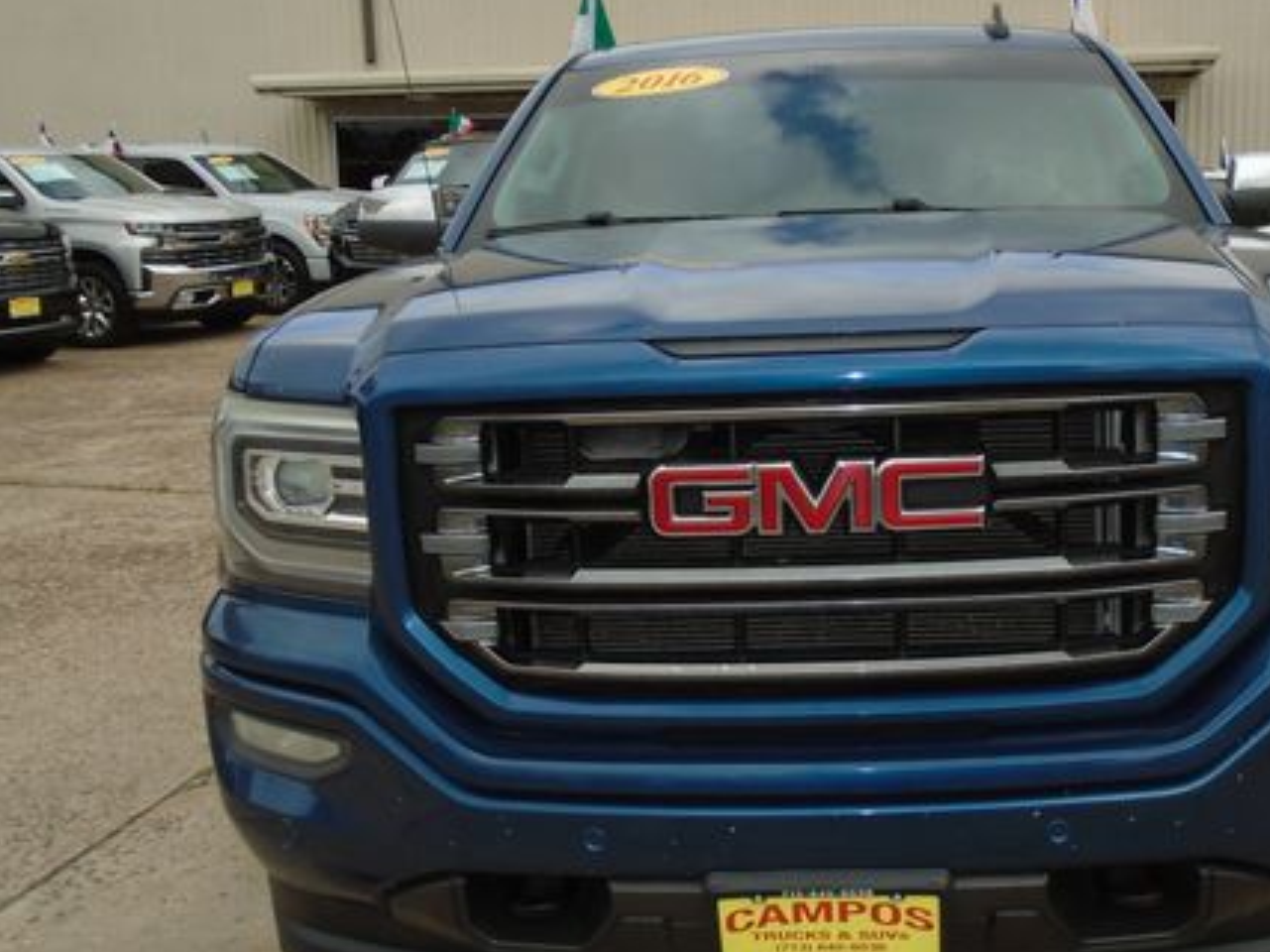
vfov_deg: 36.8
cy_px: 488
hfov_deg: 47.4
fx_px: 1430
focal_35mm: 39
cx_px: 806
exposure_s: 1/800
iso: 100
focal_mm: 4.6
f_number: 3.2
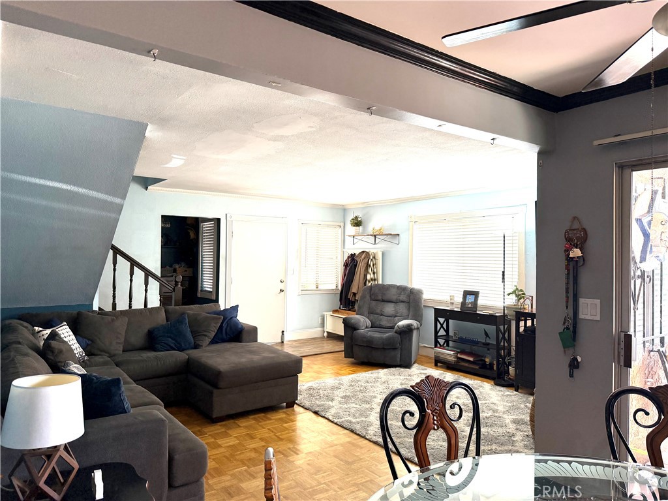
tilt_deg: +0.9
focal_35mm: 24
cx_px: 334
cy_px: 250
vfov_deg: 56.8
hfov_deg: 71.6
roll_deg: -0.2
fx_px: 463
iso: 200
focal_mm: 6.76
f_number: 1.78
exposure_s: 1/144
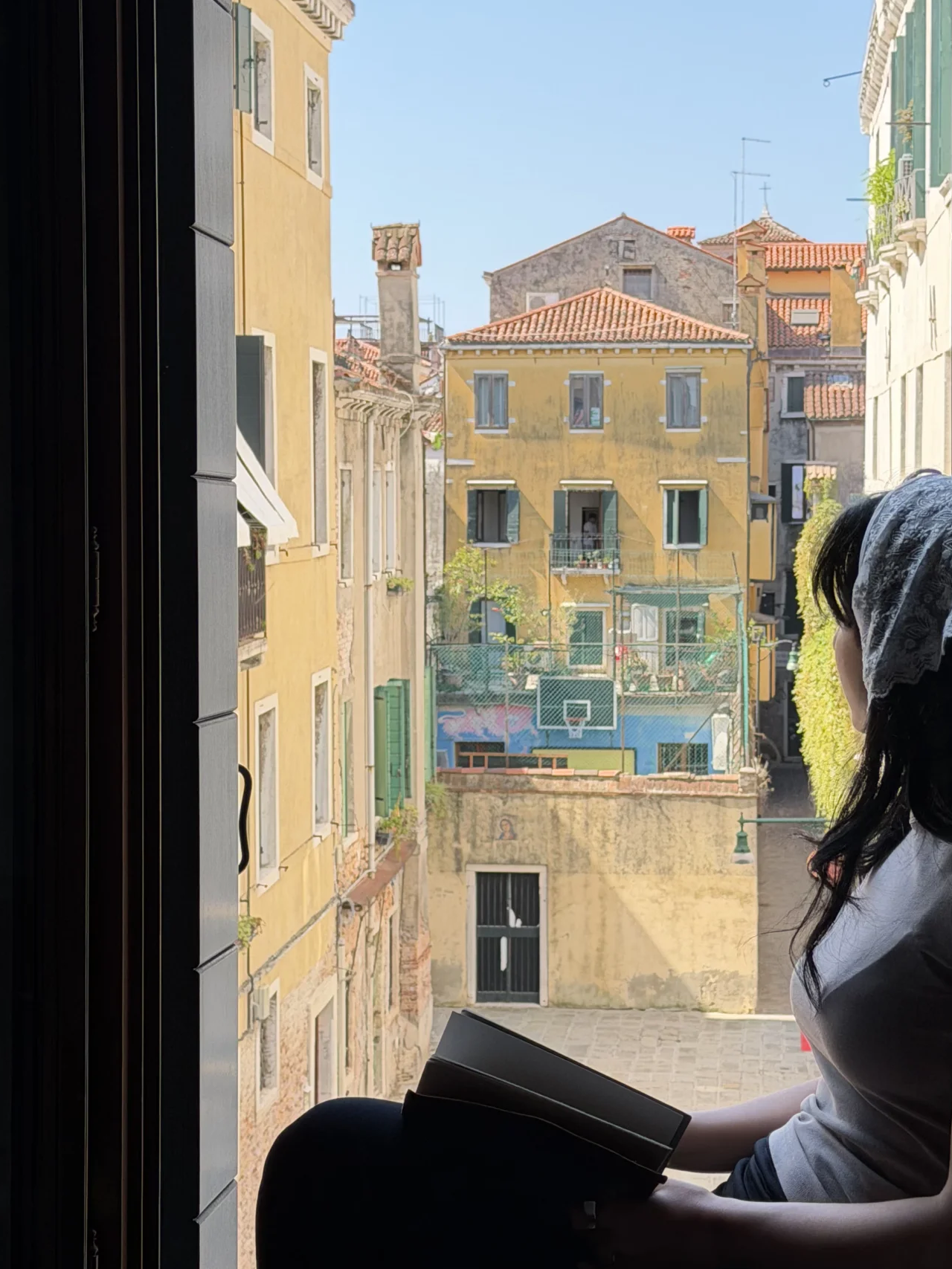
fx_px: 2640
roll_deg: -0.3
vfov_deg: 27.0
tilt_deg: -2.1
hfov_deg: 20.4
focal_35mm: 72
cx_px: 646
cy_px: 547
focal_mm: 6.76
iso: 100
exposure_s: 1/987
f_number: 1.78
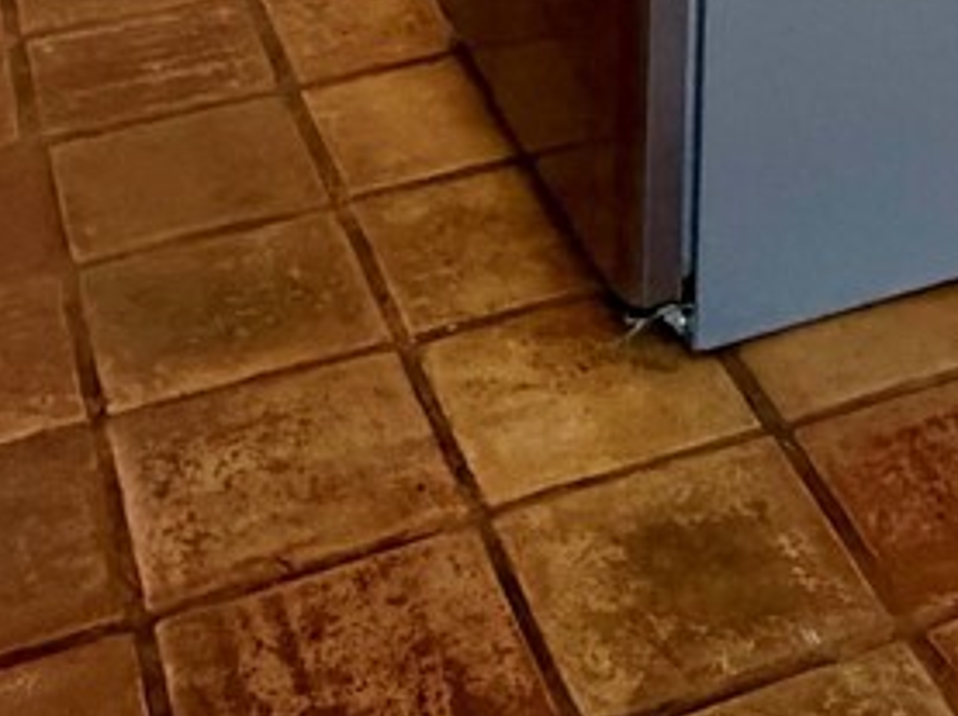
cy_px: -937
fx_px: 2239
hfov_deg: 22.8
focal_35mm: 81
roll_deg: -1.4
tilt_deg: -2.2
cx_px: 1038
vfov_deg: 13.7
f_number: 2.2
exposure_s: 1/120
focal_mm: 2.22
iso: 320
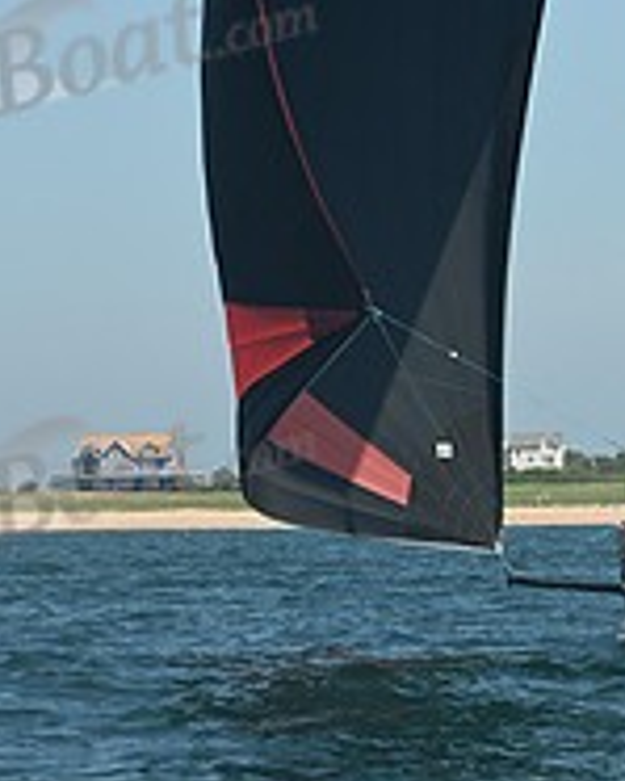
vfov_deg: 7.1
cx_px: 535
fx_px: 6215
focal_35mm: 269
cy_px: -197
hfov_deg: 5.7
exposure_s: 1/1000
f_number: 9
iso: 320
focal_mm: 92
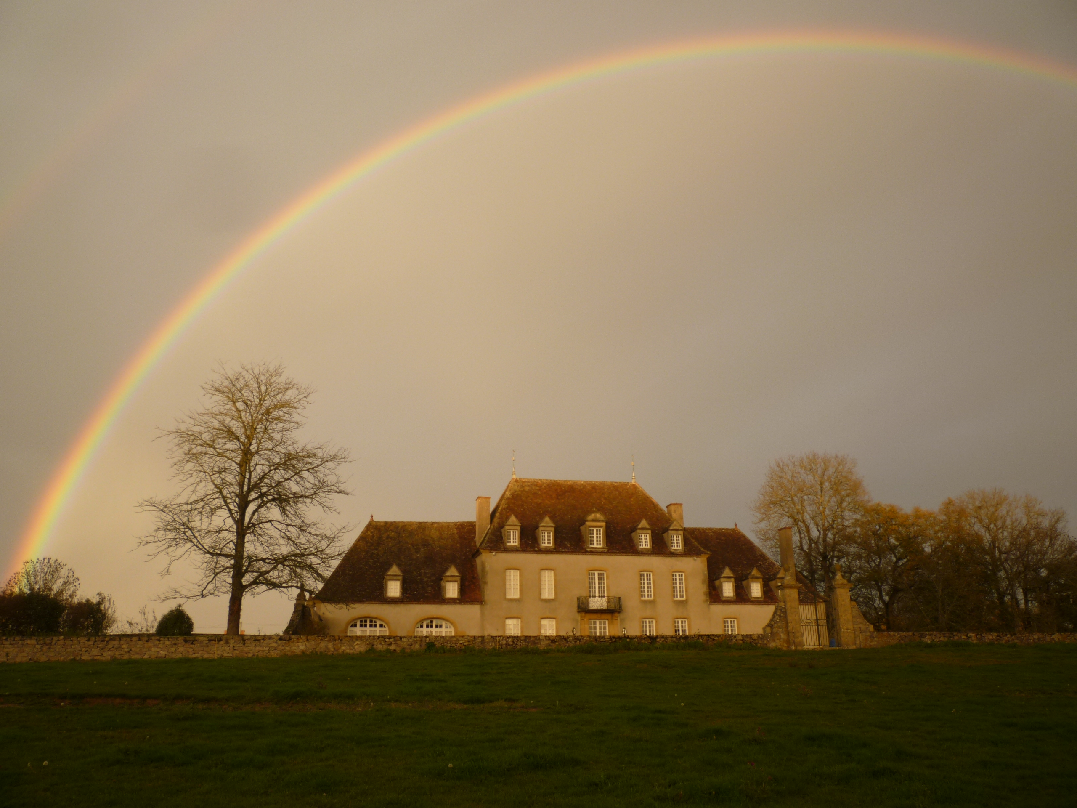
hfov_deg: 61.7
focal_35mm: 29
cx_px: 538
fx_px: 902
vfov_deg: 48.2
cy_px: 404
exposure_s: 1/100
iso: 80
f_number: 3.3
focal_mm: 5.2
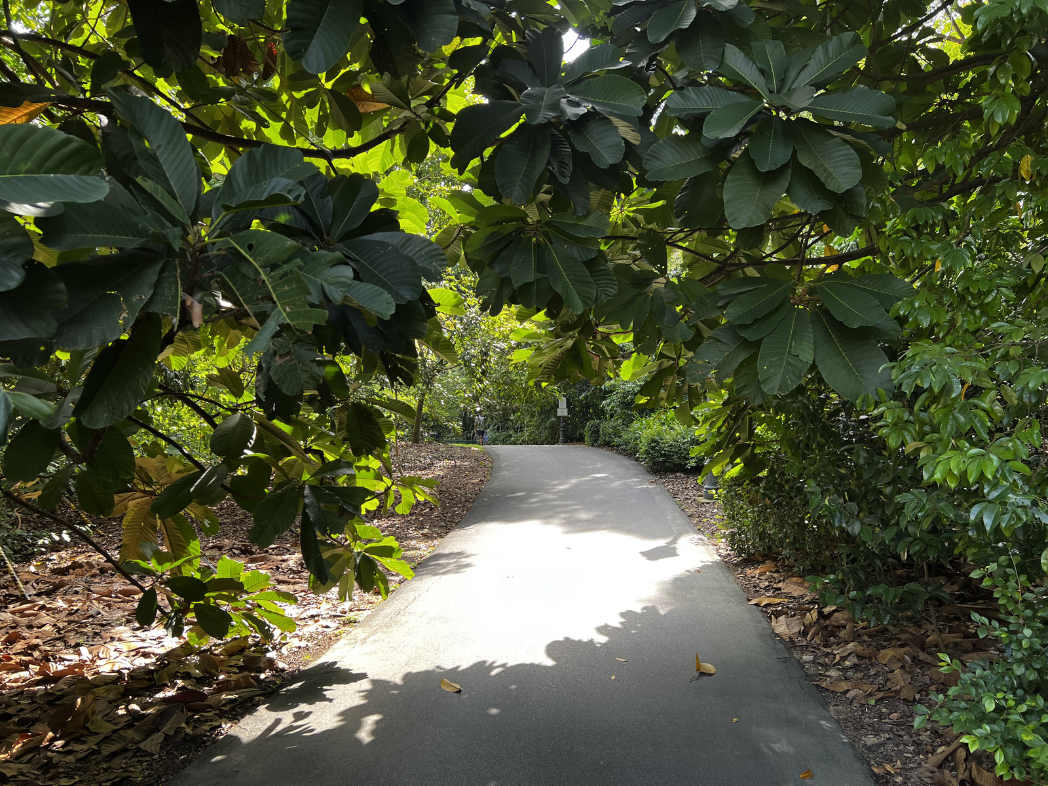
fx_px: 787
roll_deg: -0.5
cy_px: 393
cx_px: 524
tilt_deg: +4.2
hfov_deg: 67.3
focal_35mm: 26
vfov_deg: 53.1
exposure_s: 1/182
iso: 40
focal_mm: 5.7
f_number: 1.5
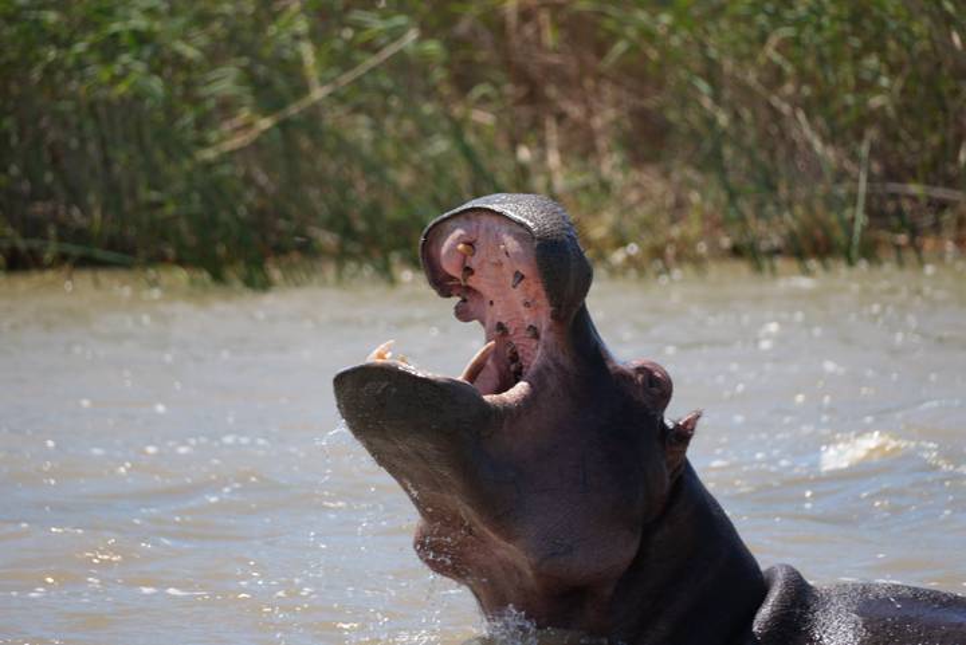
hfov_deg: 3.9
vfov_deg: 2.6
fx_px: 14095
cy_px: 322
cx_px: 483
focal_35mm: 525
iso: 160
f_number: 6.3
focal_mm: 350
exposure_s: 1/500
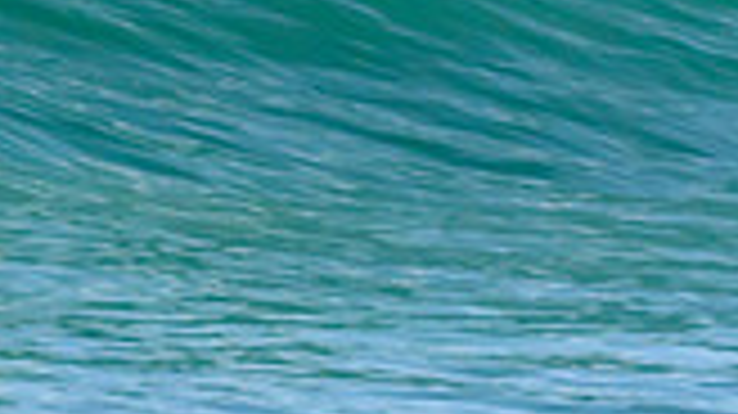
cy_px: -354
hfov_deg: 0.6
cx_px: 969
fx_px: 74685
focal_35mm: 3819
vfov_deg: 0.3
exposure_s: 1/2000
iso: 1800
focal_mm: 800
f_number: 11
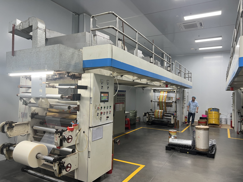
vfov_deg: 53.1
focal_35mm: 26
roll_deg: -1.6
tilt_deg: +0.9
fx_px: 183
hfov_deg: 67.3
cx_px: 122
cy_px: 91
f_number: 1.5
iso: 100
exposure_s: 1/50
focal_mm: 5.7
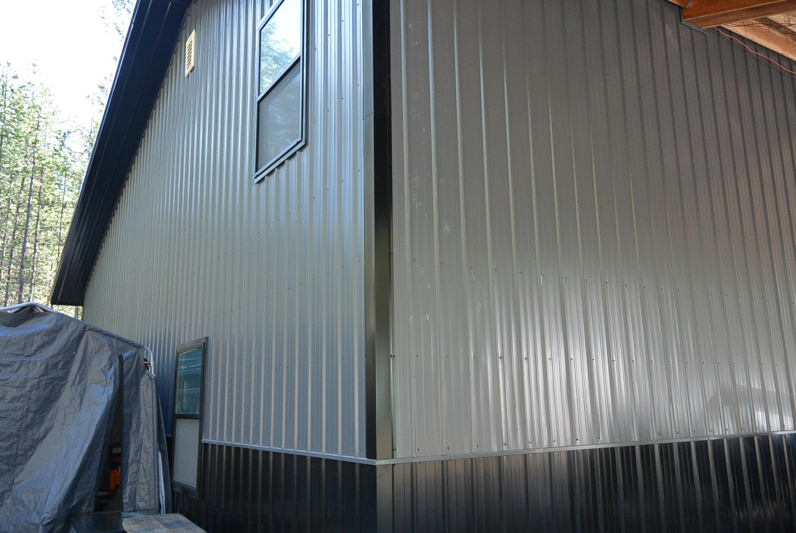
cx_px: 398
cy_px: 266
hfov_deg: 63.6
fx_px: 642
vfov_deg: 45.1
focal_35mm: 29
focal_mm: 11
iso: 400
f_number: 3.5
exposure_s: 1/250
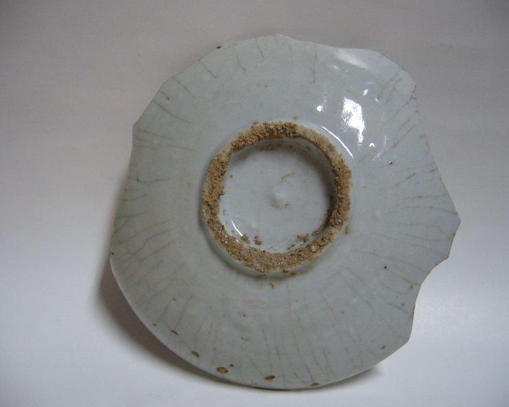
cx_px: 258
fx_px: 557
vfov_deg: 40.1
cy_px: 206
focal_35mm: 37
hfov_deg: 49.1
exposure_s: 1/13
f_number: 2.8
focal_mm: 5.8
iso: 200
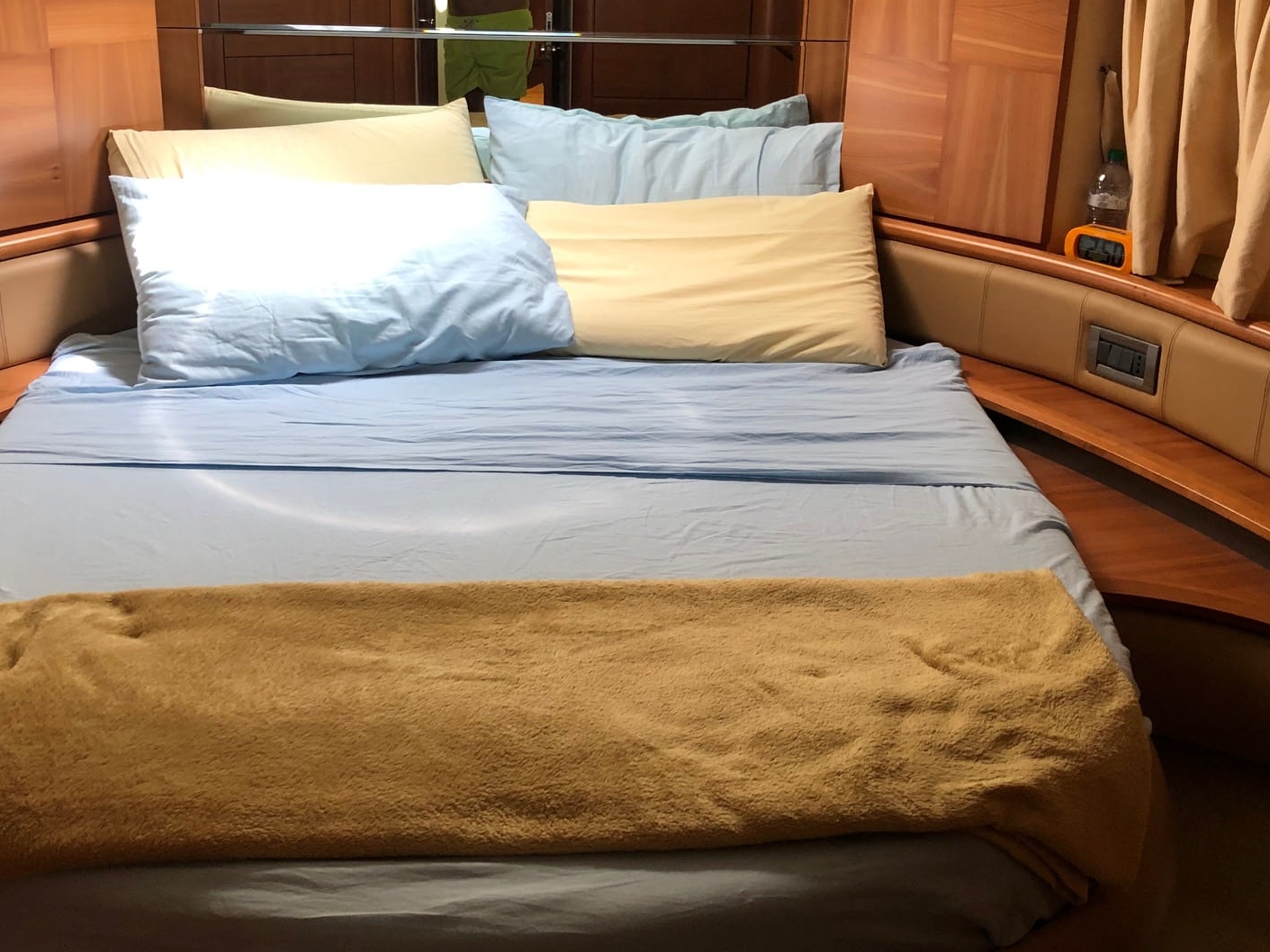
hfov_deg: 46.8
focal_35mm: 40
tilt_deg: -18.9
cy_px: 344
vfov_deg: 35.7
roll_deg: -3.3
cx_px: 654
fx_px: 1467
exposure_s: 1/20
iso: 32
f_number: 1.8
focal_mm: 3.99
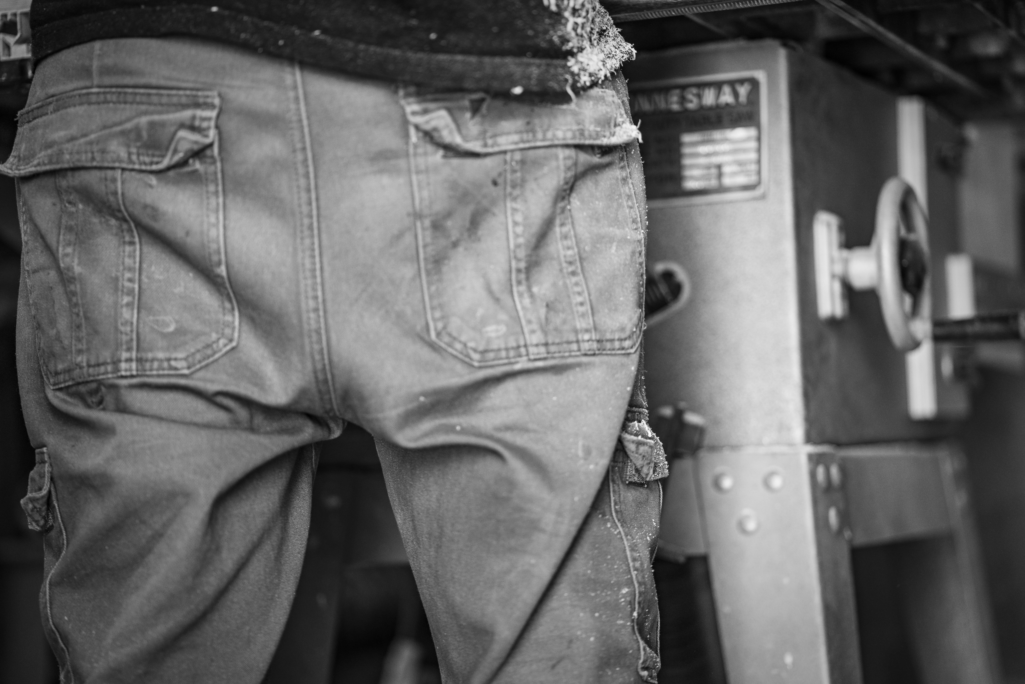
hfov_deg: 23.9
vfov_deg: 16.1
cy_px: 342
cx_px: 512
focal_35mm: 85
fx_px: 2420
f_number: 1.8
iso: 400
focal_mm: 85
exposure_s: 1/160
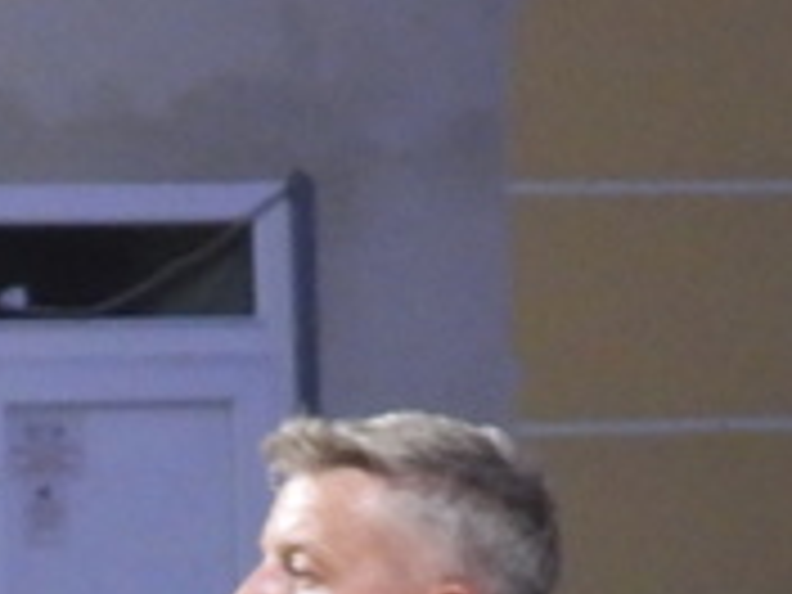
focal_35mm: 408
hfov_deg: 4.8
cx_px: 9
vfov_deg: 3.6
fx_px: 9335
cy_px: 1336
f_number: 3.5
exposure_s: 1/10
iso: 400
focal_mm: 10.7
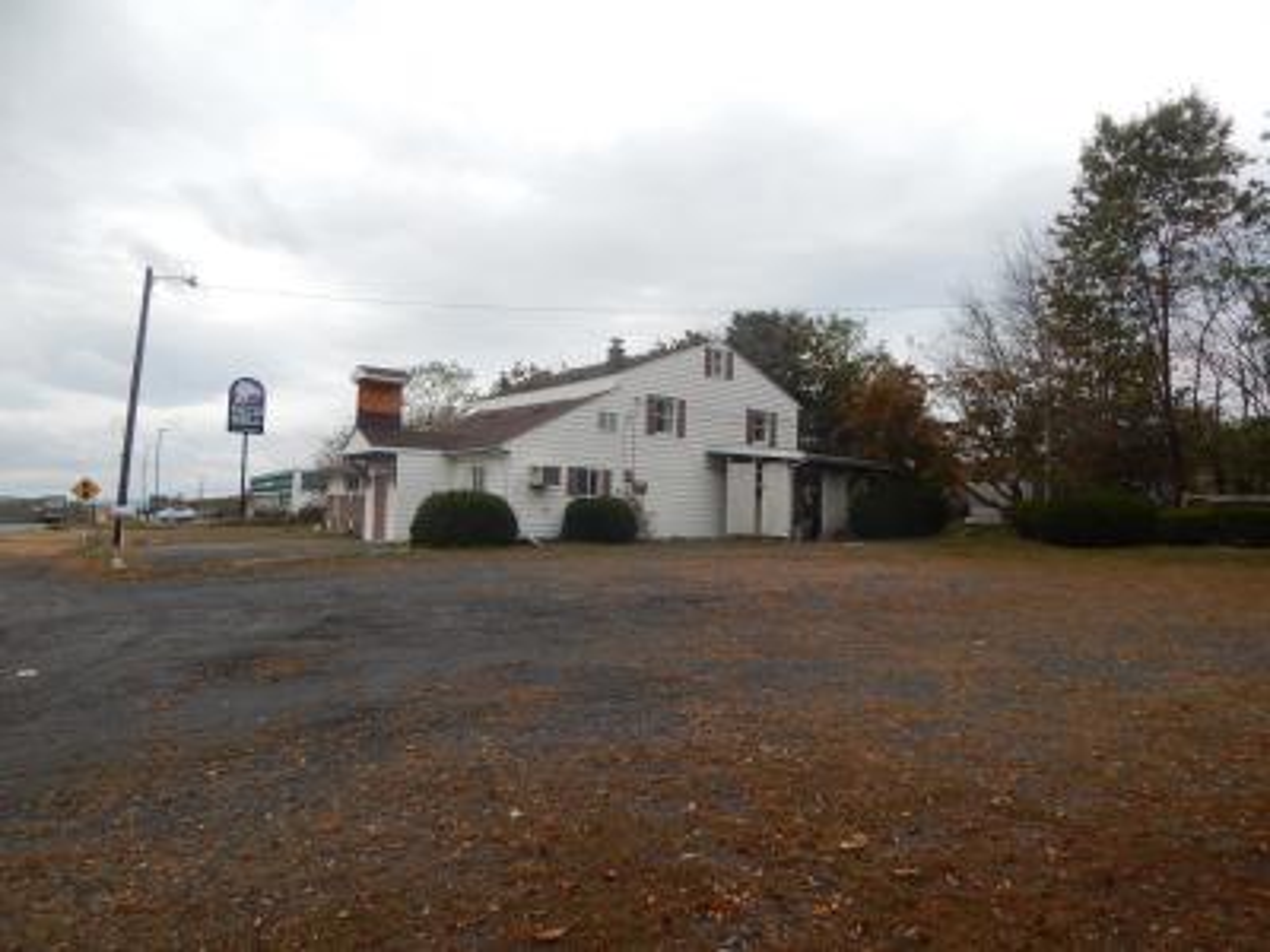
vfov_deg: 61.1
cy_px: 476
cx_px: 635
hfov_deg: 76.4
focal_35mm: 22
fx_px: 807
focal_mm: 4
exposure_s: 1/640
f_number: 3
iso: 125
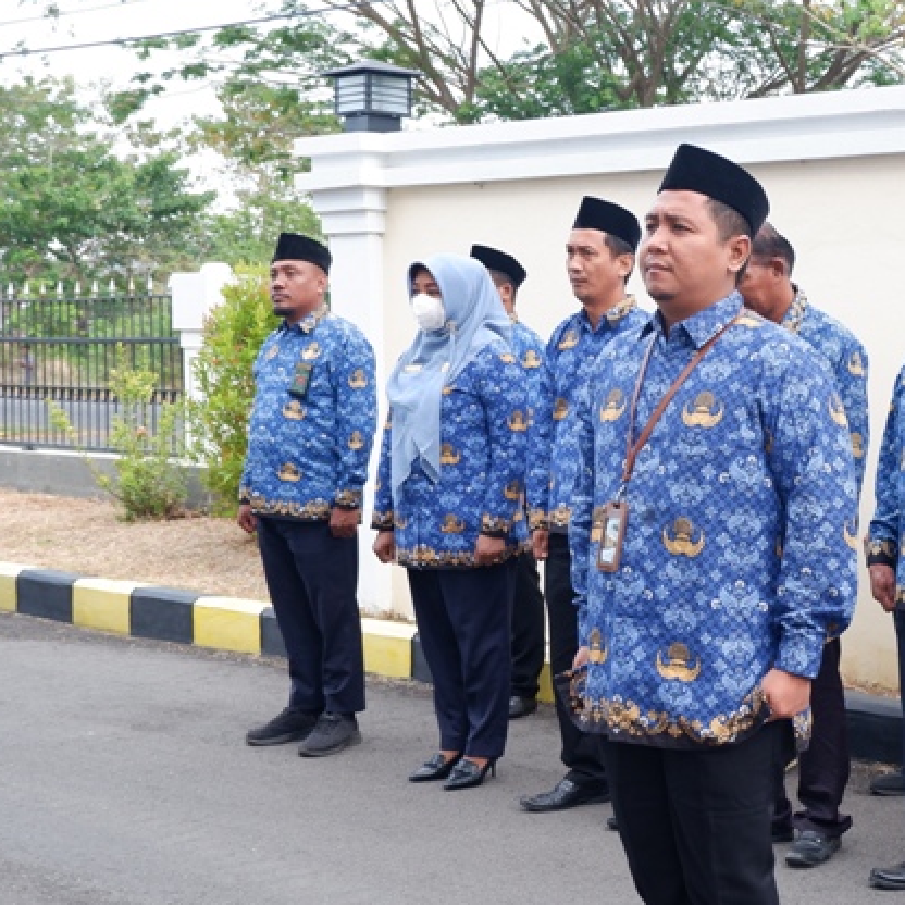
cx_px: 944
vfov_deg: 25.7
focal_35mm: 67
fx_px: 1982
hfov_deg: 24.3
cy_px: 515
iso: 200
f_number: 5
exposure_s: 1/150
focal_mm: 21.5
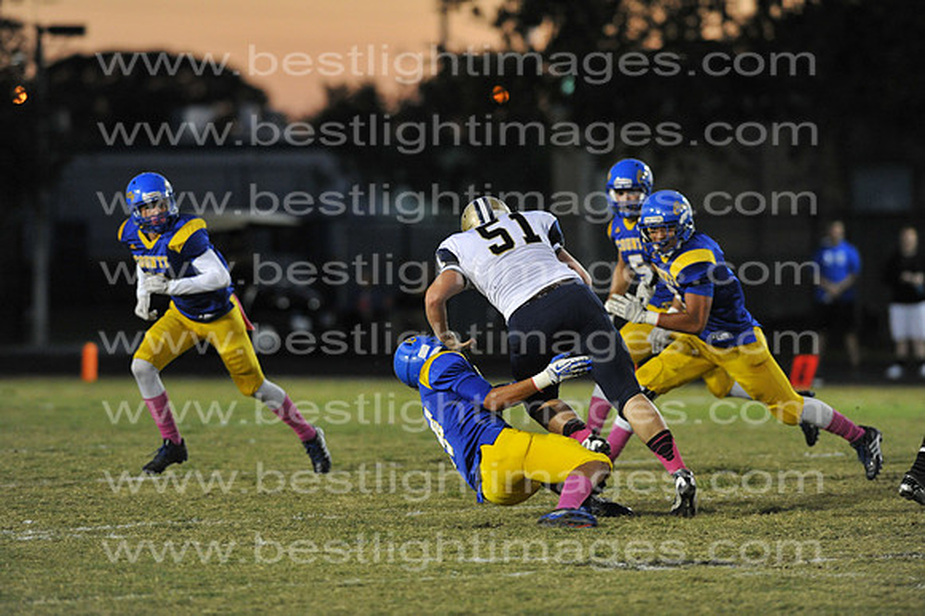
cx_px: 462
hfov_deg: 6.9
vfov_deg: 4.6
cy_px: 308
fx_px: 7704
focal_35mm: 300
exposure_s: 1/500
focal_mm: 300
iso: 5000
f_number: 4
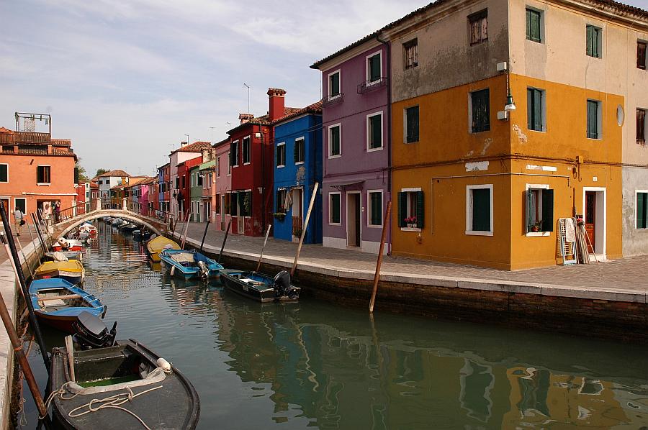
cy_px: 215
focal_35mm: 27
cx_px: 324
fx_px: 485
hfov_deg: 67.4
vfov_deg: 47.8
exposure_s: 1/320
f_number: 9
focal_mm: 18
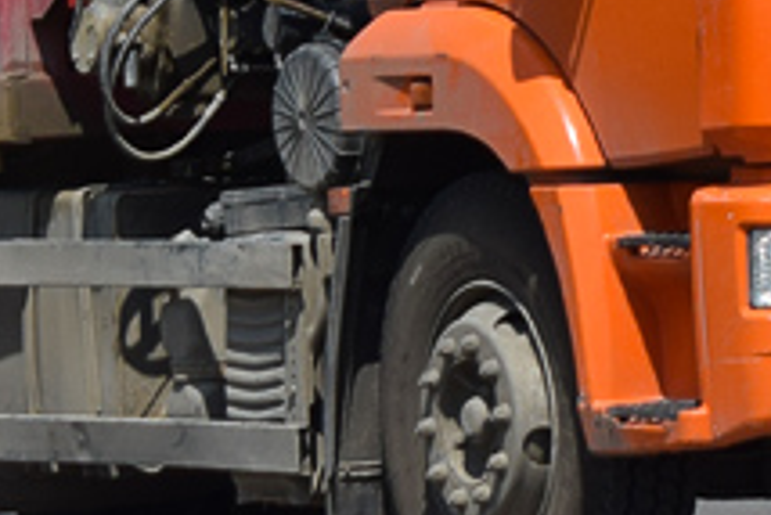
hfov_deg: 5.1
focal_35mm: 404
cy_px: -519
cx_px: 659
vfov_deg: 3.4
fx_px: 8658
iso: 100
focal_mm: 48
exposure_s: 1/800
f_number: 6.3
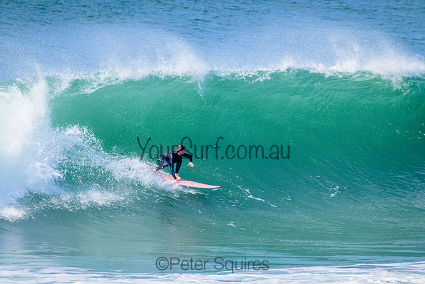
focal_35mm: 800
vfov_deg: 1.7
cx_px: 212
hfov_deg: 2.6
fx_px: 9446
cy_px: 142
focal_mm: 800
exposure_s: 1/2000
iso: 2200
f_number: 11
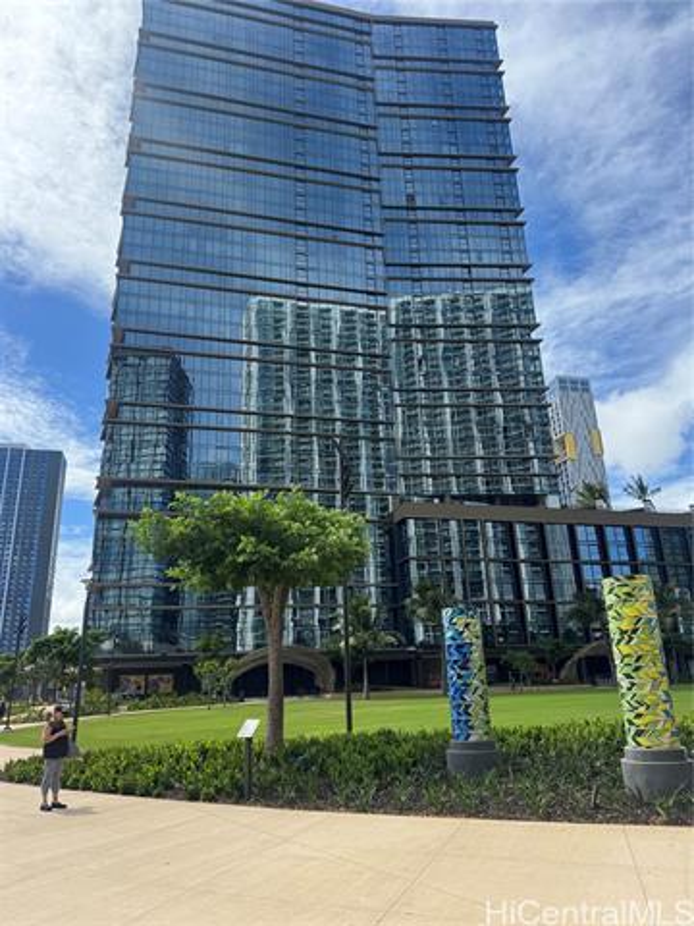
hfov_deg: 56.8
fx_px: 642
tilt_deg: +20.1
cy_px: 463
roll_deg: +3.1
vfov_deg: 71.6
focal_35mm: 24
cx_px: 347
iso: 80
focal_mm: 6.76
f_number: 1.78
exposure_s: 1/3413
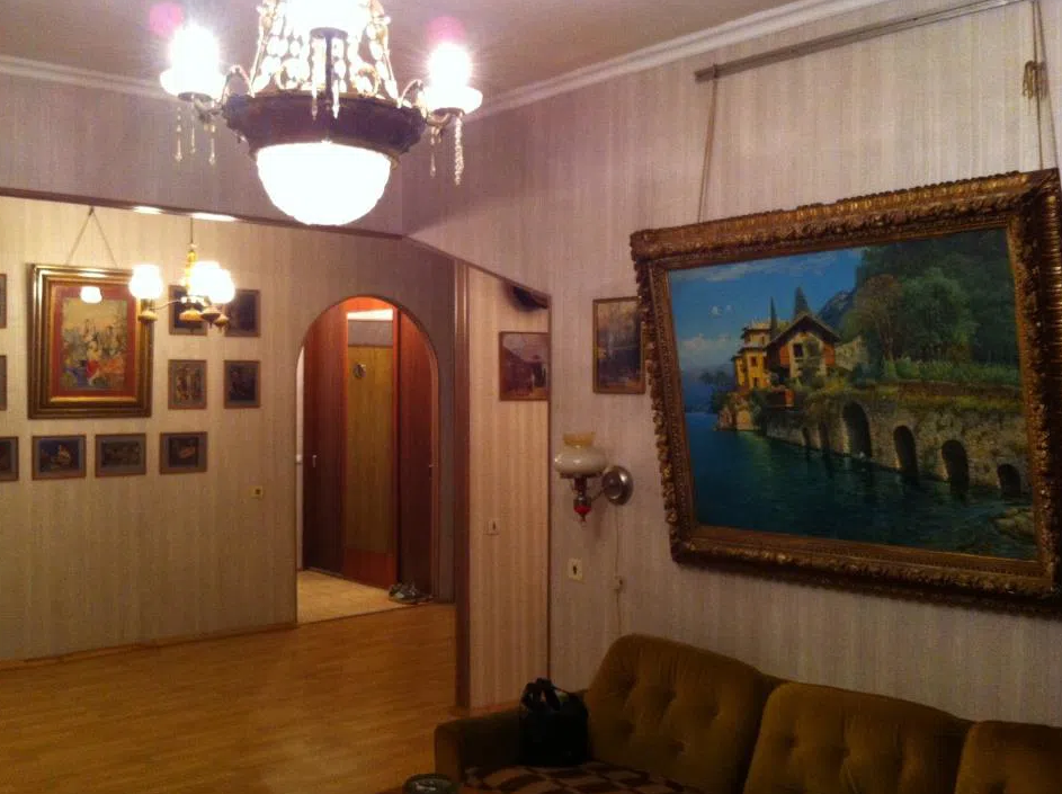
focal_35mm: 38
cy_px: 394
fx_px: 1164
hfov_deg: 49.0
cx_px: 492
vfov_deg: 37.6
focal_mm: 3.85
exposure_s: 1/15
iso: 320
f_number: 2.8
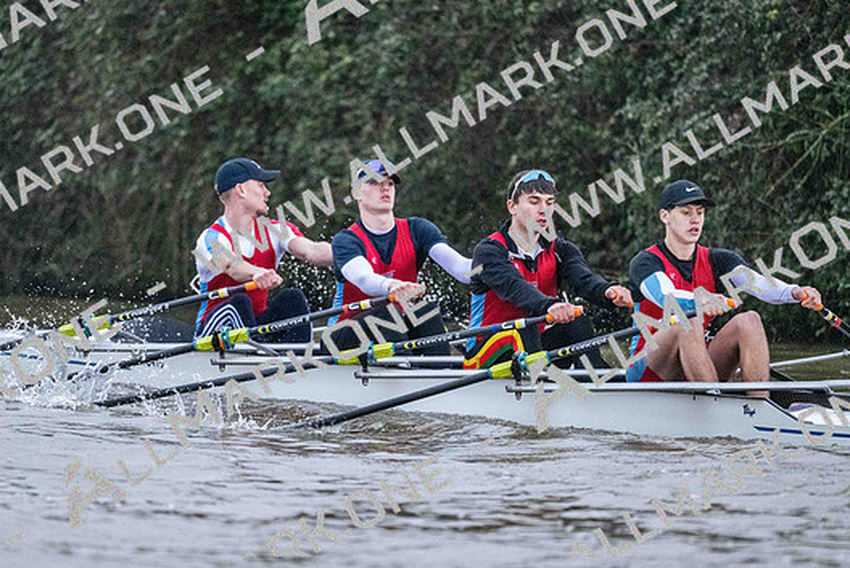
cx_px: 391
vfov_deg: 3.1
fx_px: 10374
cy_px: 281
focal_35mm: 439
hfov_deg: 4.7
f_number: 4.5
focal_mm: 400
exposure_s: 1/1600
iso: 16000
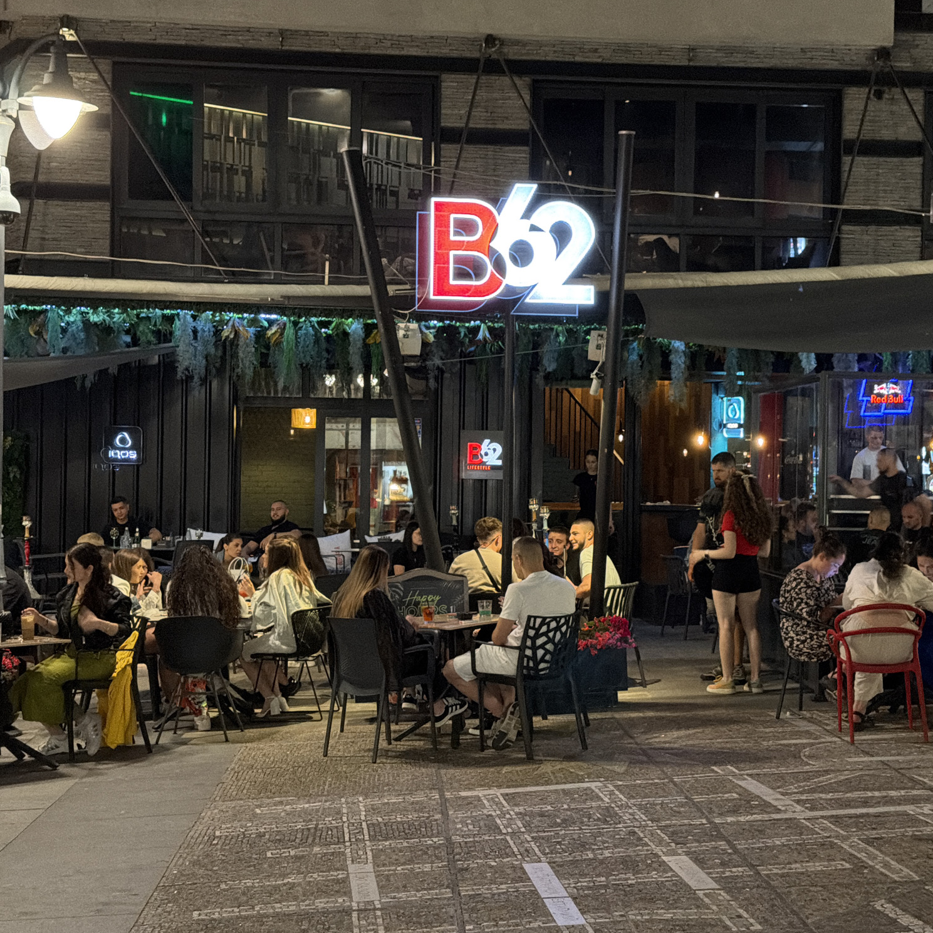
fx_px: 1738
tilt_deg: +1.2
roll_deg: -1.4
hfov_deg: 30.0
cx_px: 571
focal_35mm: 57
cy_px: 466
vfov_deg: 30.0
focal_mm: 6.76
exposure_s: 1/25
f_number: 1.78
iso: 640
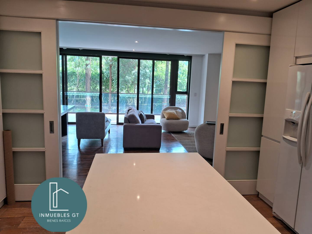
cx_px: 156
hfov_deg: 67.3
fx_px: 234
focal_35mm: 26
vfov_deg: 53.1
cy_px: 117
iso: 100
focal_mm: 3.98
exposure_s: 1/40
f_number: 1.8
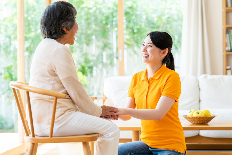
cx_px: 116
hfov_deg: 23.9
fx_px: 548
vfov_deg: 16.1
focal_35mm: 85
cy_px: 78
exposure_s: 1/160
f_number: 3.5
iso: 320
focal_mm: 85
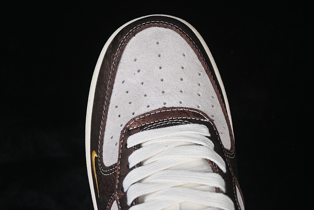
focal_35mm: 75
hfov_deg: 27.0
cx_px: 157
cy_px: 105
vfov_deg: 18.2
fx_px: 654
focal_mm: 50
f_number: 7.1
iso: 160
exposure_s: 1/60
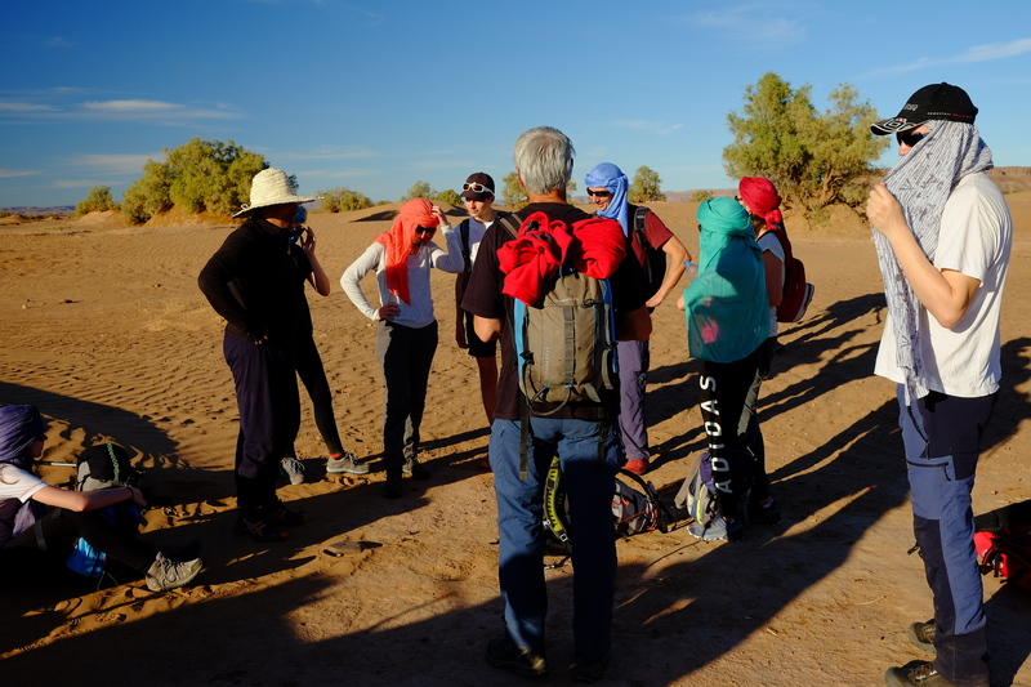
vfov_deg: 37.8
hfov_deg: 54.4
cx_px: 516
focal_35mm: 35
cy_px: 344
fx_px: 1002
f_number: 8
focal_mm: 23
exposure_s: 1/350
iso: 400
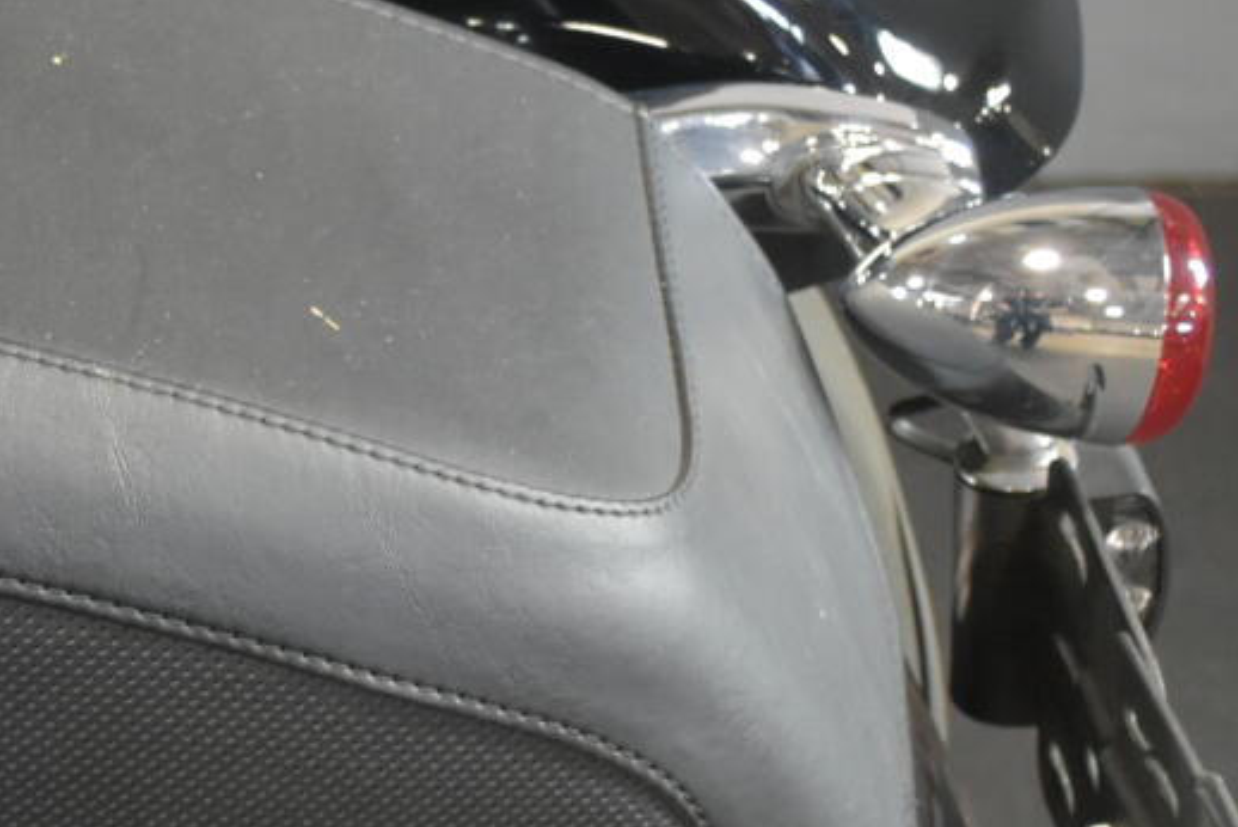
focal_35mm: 139
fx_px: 4783
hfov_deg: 14.3
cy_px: 558
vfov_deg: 9.9
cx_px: -194
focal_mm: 24
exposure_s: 1/25
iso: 1600
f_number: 4
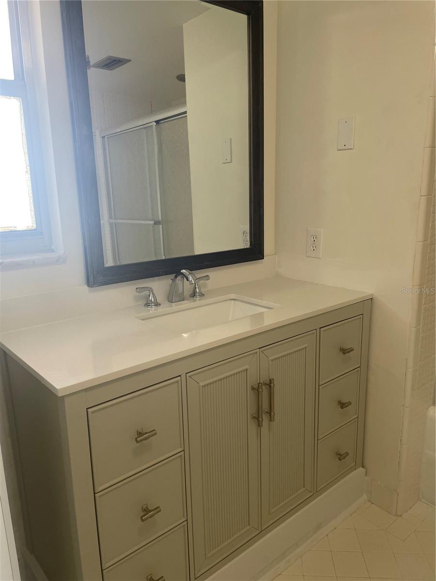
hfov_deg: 53.1
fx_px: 437
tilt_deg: -11.6
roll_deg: +1.8
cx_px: 218
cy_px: 290
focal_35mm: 26
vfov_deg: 67.3
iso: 100
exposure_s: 1/60
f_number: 1.6
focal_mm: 4.2
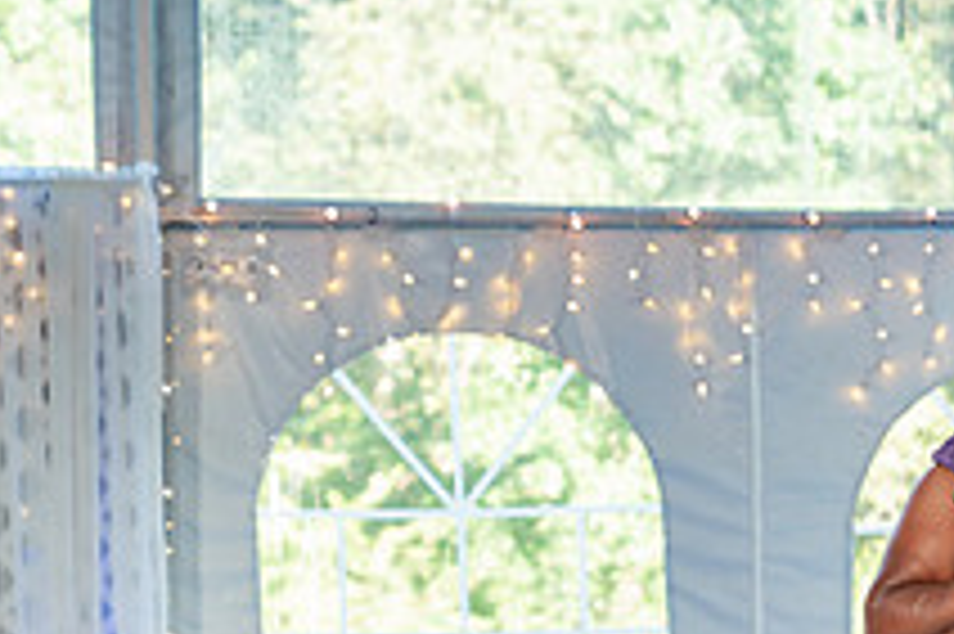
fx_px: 4952
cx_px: 784
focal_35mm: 187
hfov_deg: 11.0
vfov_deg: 7.3
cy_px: 841
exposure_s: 1/200
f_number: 4
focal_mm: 66
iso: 640
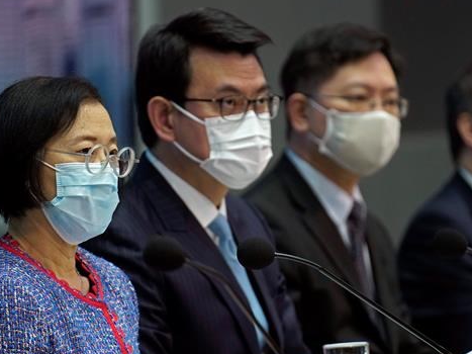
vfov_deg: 4.1
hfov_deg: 5.5
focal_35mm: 361
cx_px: 268
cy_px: 210
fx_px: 4921
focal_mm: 180
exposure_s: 1/160
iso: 1250
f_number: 2.8
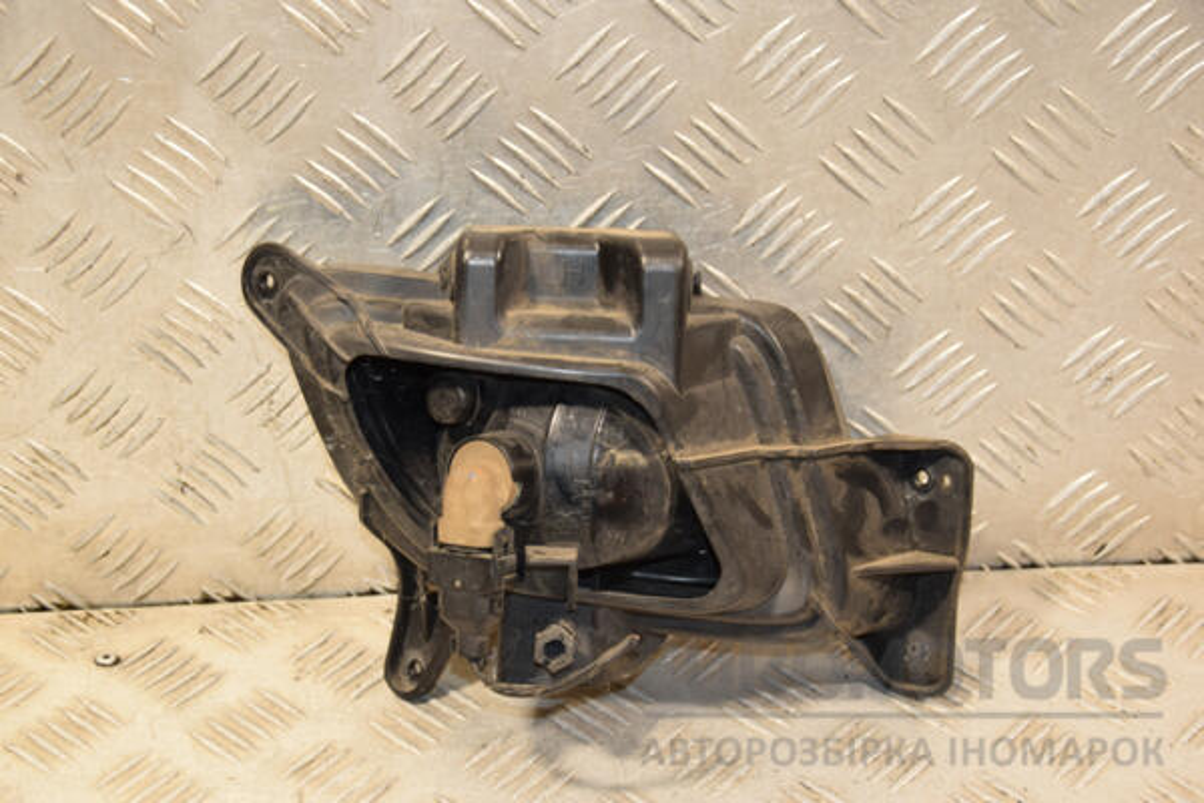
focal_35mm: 78
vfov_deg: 17.5
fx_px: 2608
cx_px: 602
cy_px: 402
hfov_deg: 26.0
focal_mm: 52
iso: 800
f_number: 5
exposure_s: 1/125
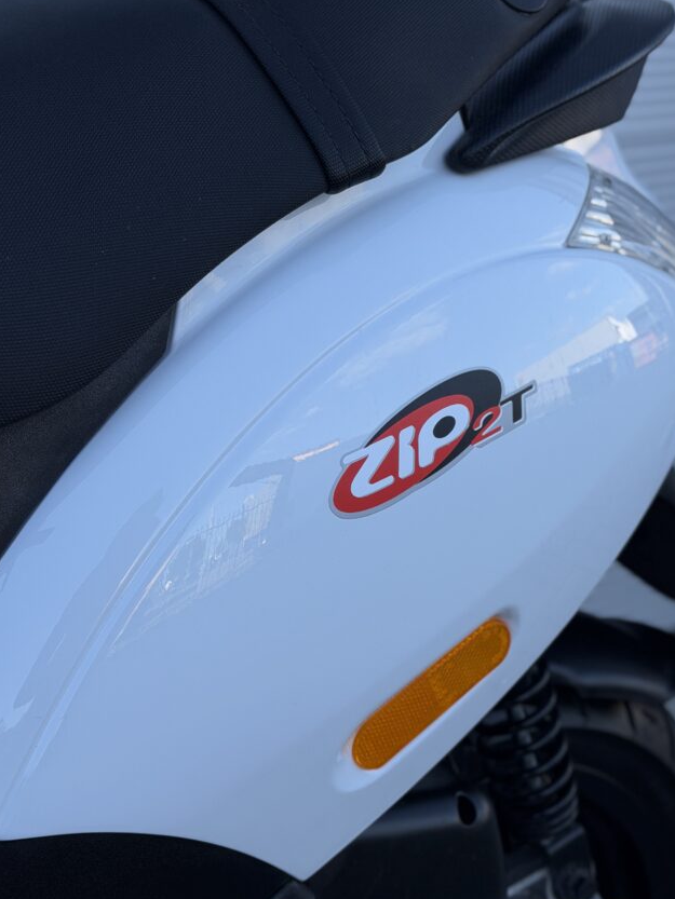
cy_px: 513
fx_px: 1534
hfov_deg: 24.8
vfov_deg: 32.6
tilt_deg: -17.0
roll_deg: +3.1
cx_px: 392
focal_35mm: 59
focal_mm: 6.76
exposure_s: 1/1678
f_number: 1.78
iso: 64
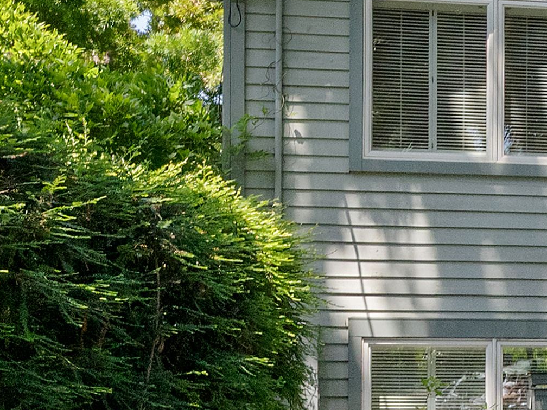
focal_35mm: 108
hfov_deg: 15.2
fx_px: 1707
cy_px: 602
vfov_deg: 13.0
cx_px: 1042
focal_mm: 14
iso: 400
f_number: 5
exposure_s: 1/800
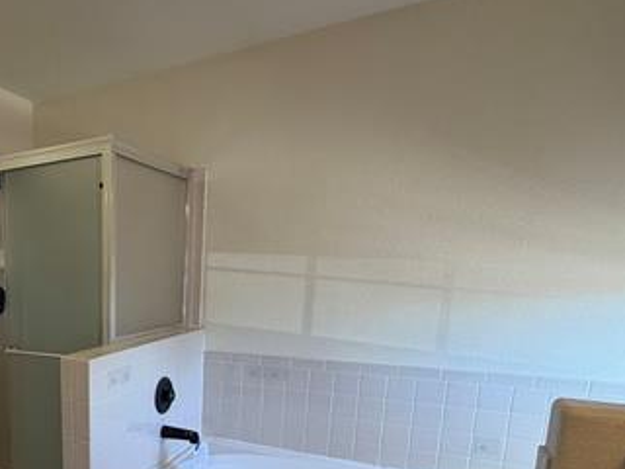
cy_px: 364
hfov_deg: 55.9
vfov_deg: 47.5
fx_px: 506
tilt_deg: -9.0
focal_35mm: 28
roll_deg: +0.9
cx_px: 76
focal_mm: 2.22
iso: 200
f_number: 2.2
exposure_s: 1/120
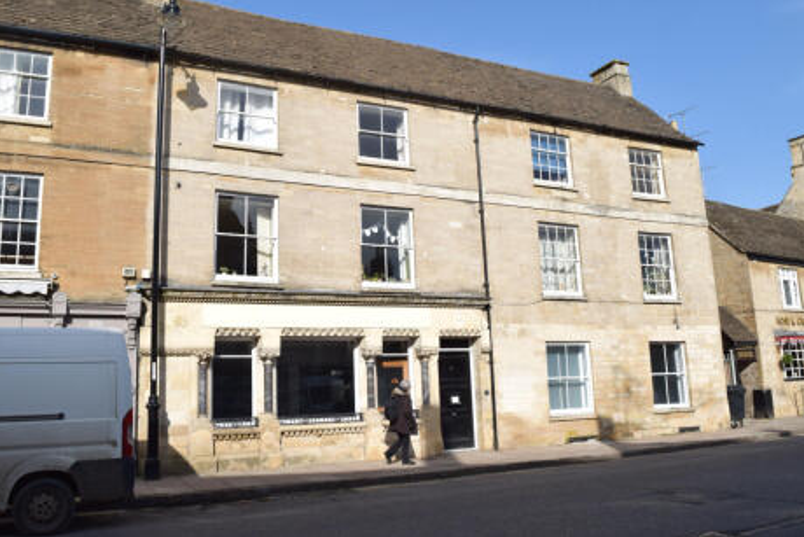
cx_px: 402
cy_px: 262
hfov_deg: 60.3
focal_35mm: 31
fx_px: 693
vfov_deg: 42.4
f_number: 11
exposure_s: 1/500
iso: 400
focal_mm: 20
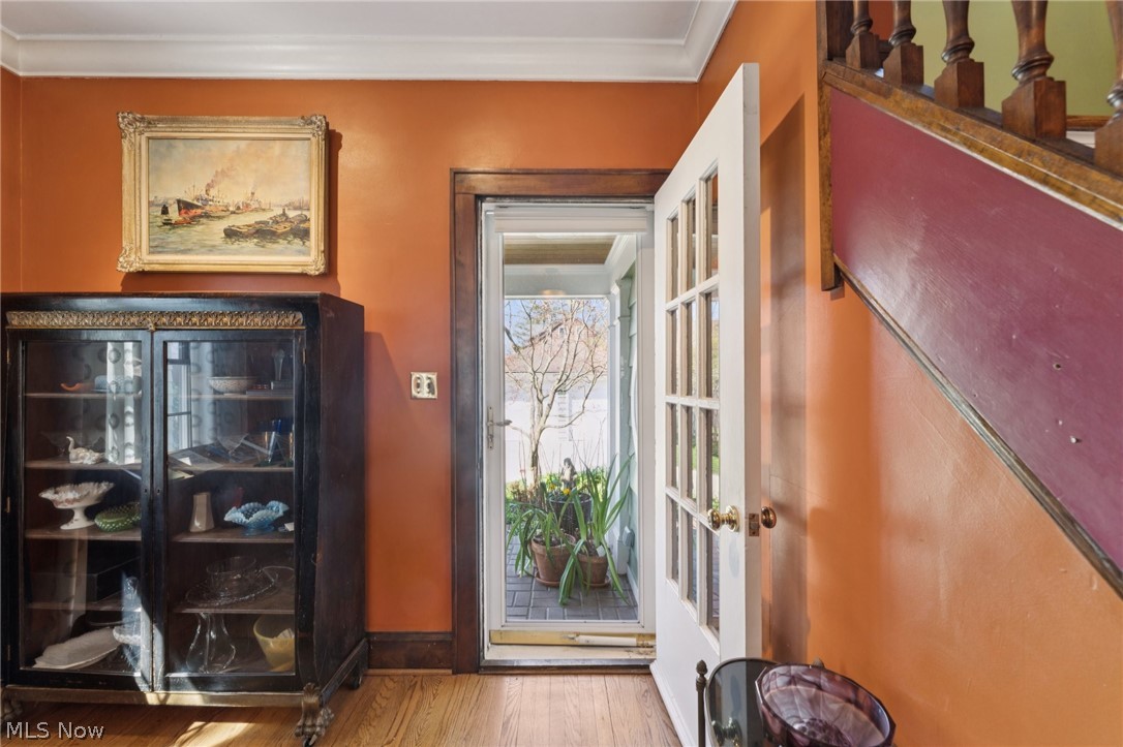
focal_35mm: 14
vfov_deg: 81.2
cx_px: 562
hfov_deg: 104.3
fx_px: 437
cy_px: 374
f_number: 8
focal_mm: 14
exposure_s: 1/30
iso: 250
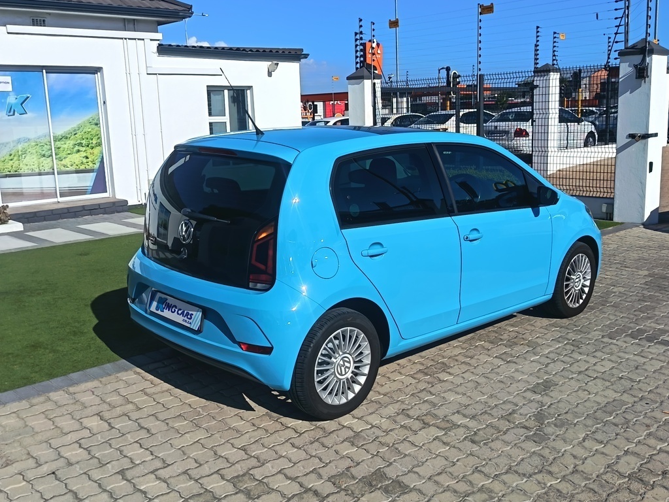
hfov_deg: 51.4
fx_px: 696
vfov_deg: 39.7
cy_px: 251
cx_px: 334
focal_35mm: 36
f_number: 1.75
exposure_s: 1/1479
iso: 100
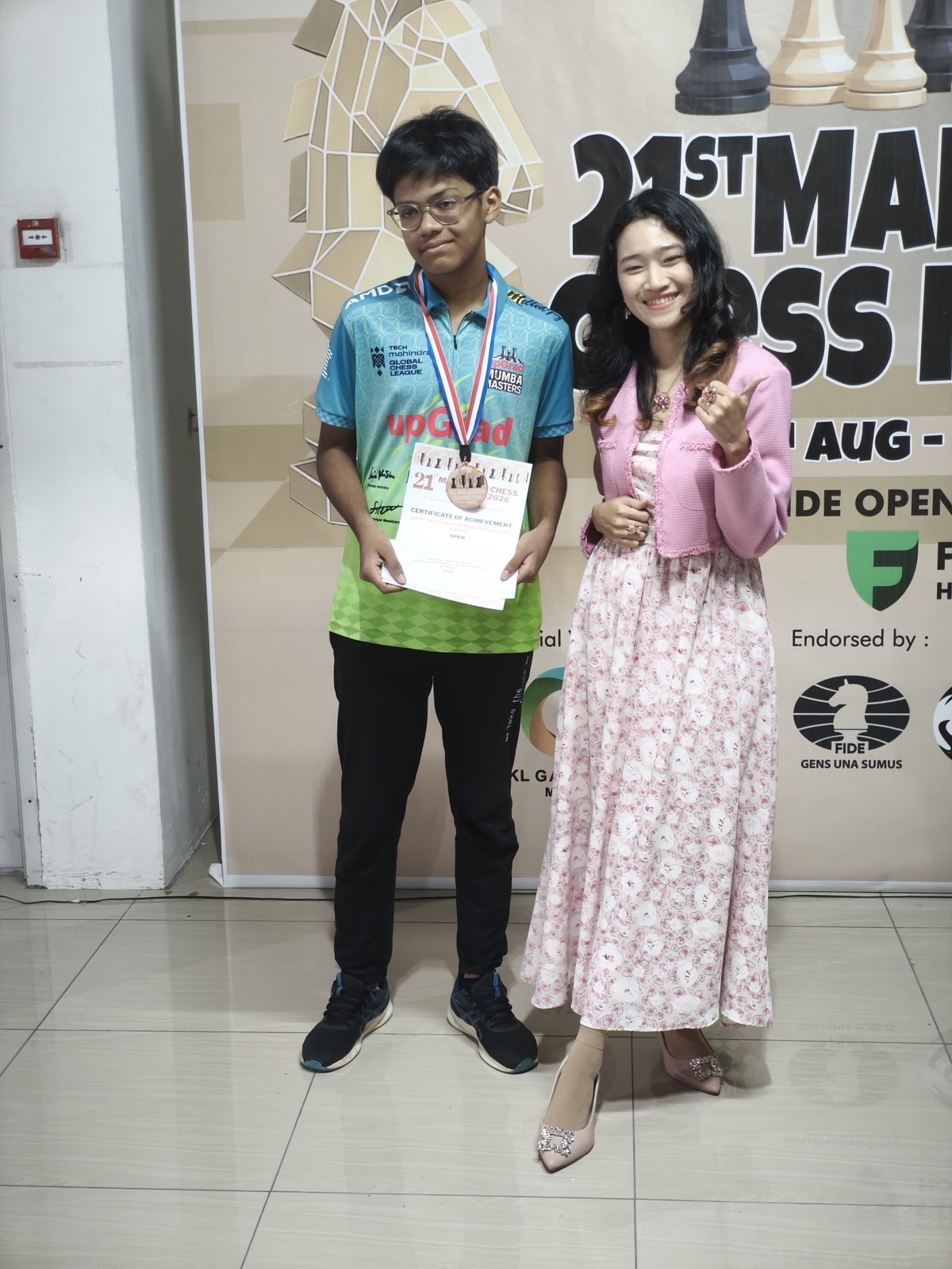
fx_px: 1687
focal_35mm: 46
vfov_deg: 41.2
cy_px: 634
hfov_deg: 31.5
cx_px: 476
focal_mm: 7.1
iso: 1000
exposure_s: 1/50
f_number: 1.9
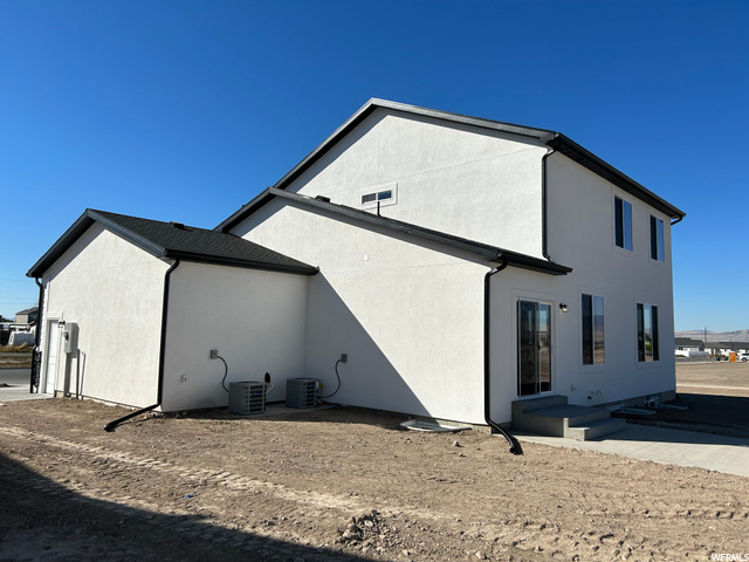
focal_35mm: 26
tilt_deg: +6.2
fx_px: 563
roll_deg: -1.0
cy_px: 281
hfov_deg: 67.3
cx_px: 374
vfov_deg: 53.1
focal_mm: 5.7
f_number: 1.5
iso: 50
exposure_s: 1/7463
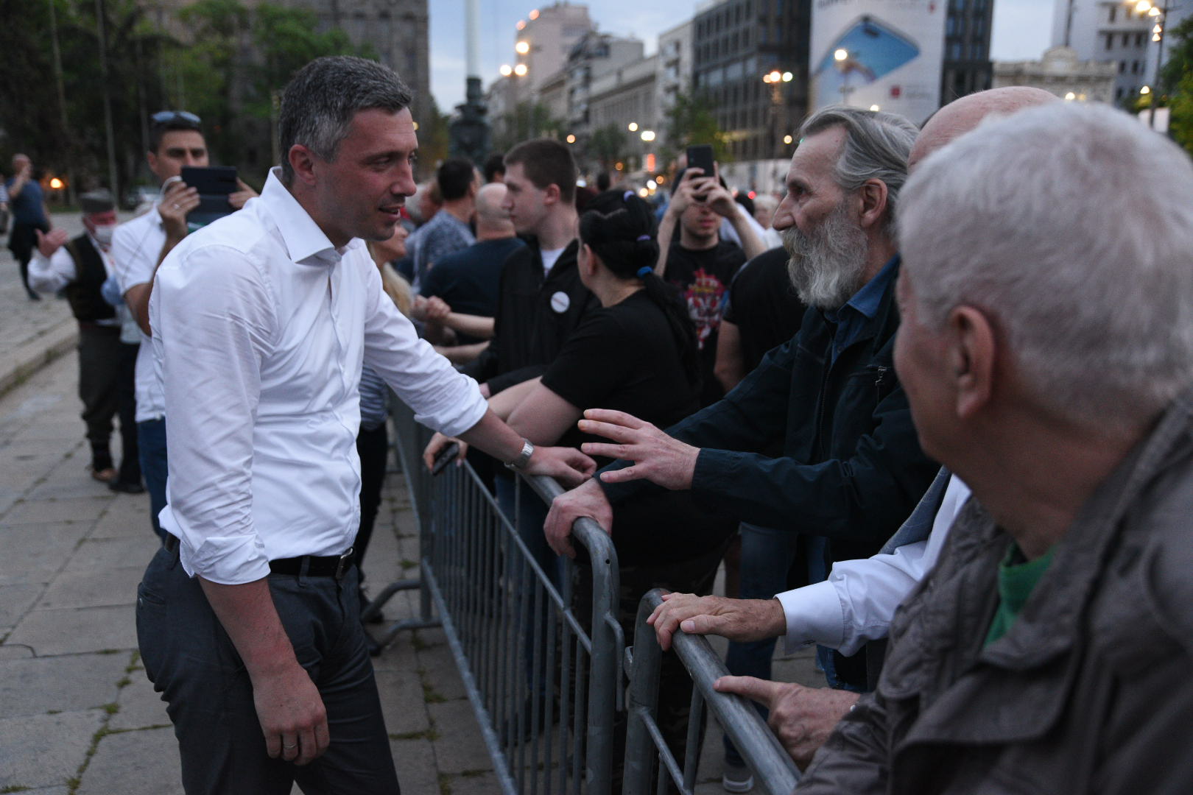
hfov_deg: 54.4
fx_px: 1160
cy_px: 398
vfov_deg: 37.9
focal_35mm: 35
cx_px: 596
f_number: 4
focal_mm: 35
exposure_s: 1/200
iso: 2500
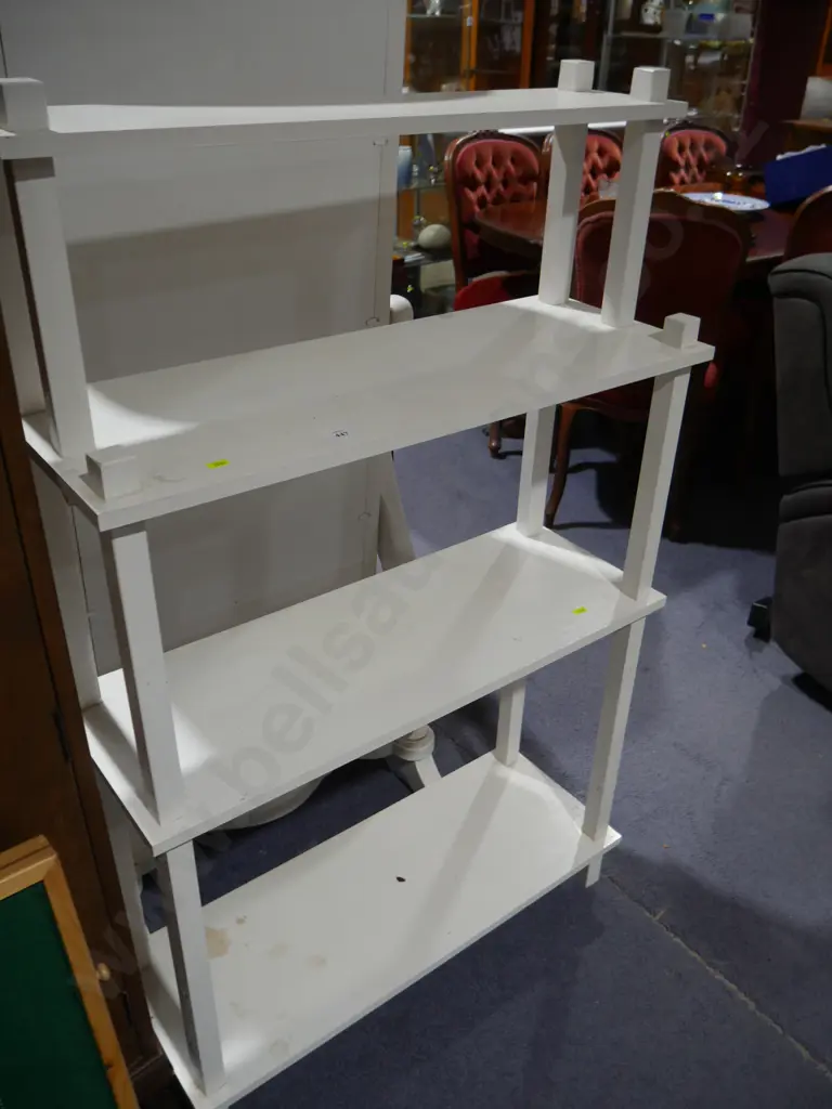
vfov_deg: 63.4
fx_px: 897
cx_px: 416
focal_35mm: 28
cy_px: 554
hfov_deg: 49.7
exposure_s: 1/60
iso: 200
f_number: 3.5
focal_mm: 14
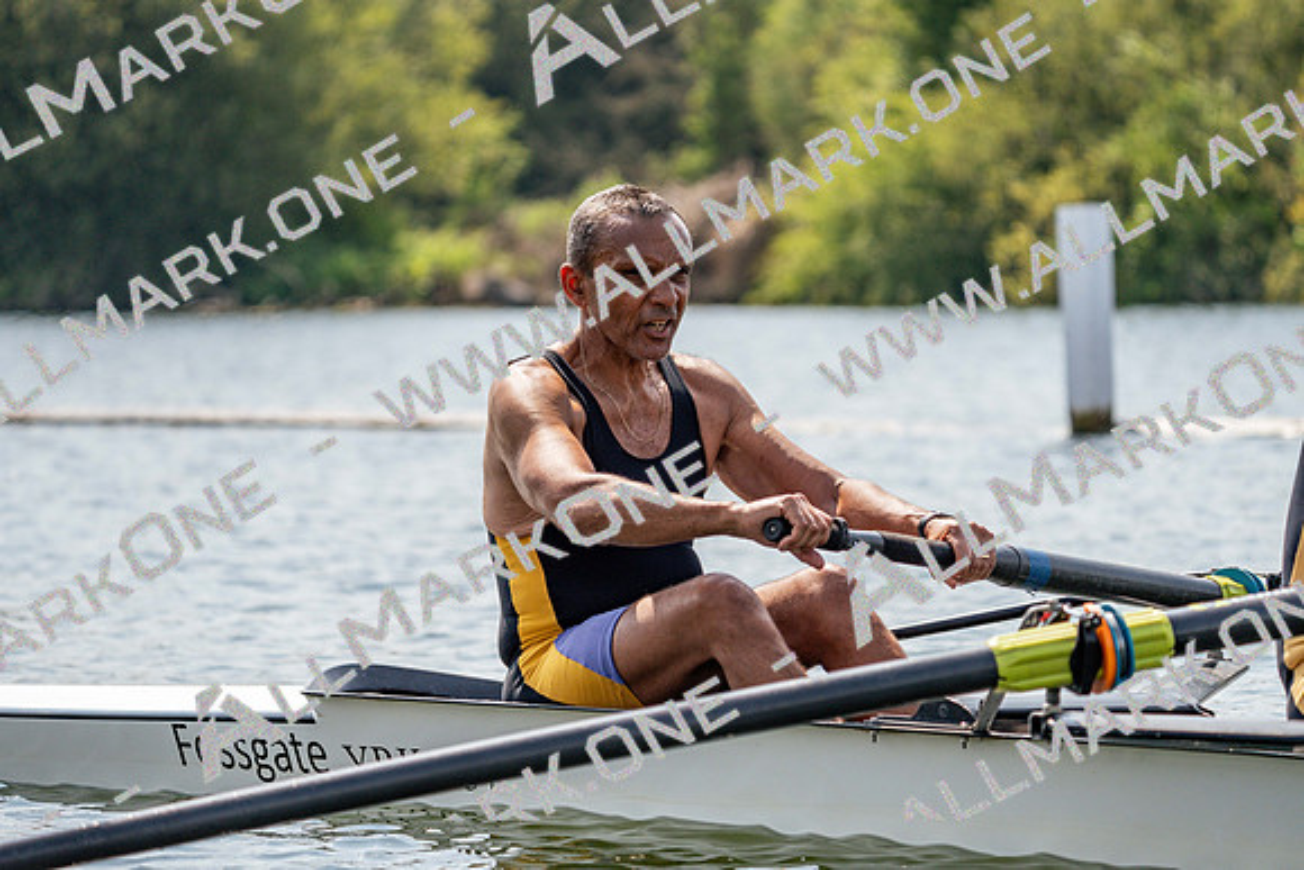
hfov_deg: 10.3
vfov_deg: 6.9
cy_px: 435
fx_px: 7246
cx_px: 652
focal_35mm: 200
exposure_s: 1/1600
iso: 250
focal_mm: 200
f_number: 5.6
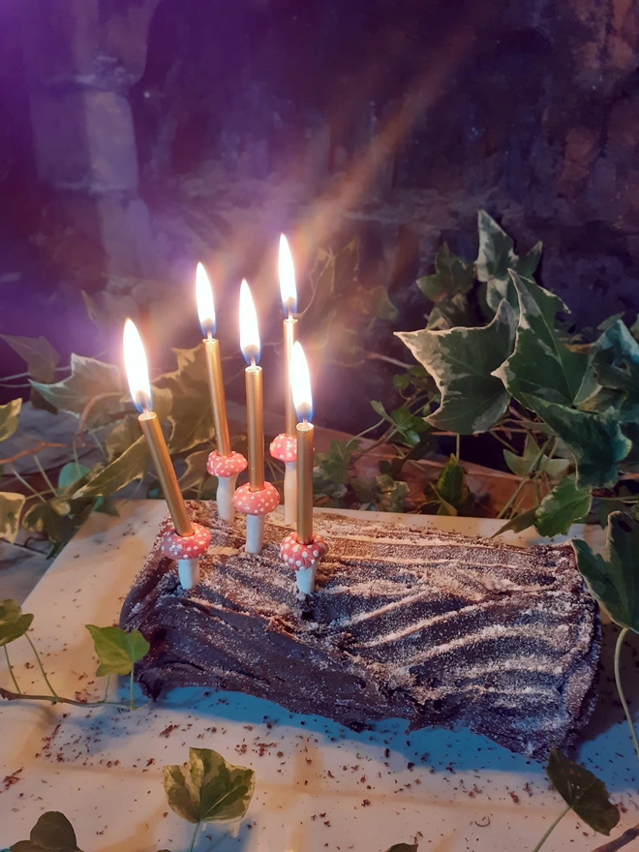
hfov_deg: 51.4
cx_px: 320
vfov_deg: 65.3
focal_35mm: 27
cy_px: 426
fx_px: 665
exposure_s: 1/33
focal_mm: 3.6
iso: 200
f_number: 1.9
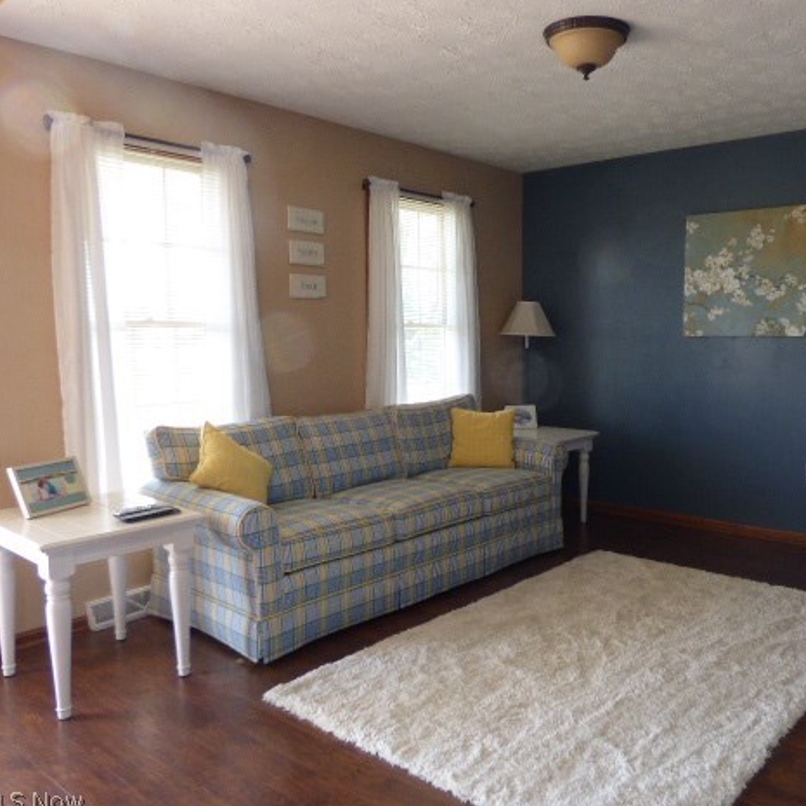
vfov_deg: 57.3
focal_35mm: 28
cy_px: 404
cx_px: 525
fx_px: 738
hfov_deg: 56.3
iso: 250
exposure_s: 1/60
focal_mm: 3.99
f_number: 2.9
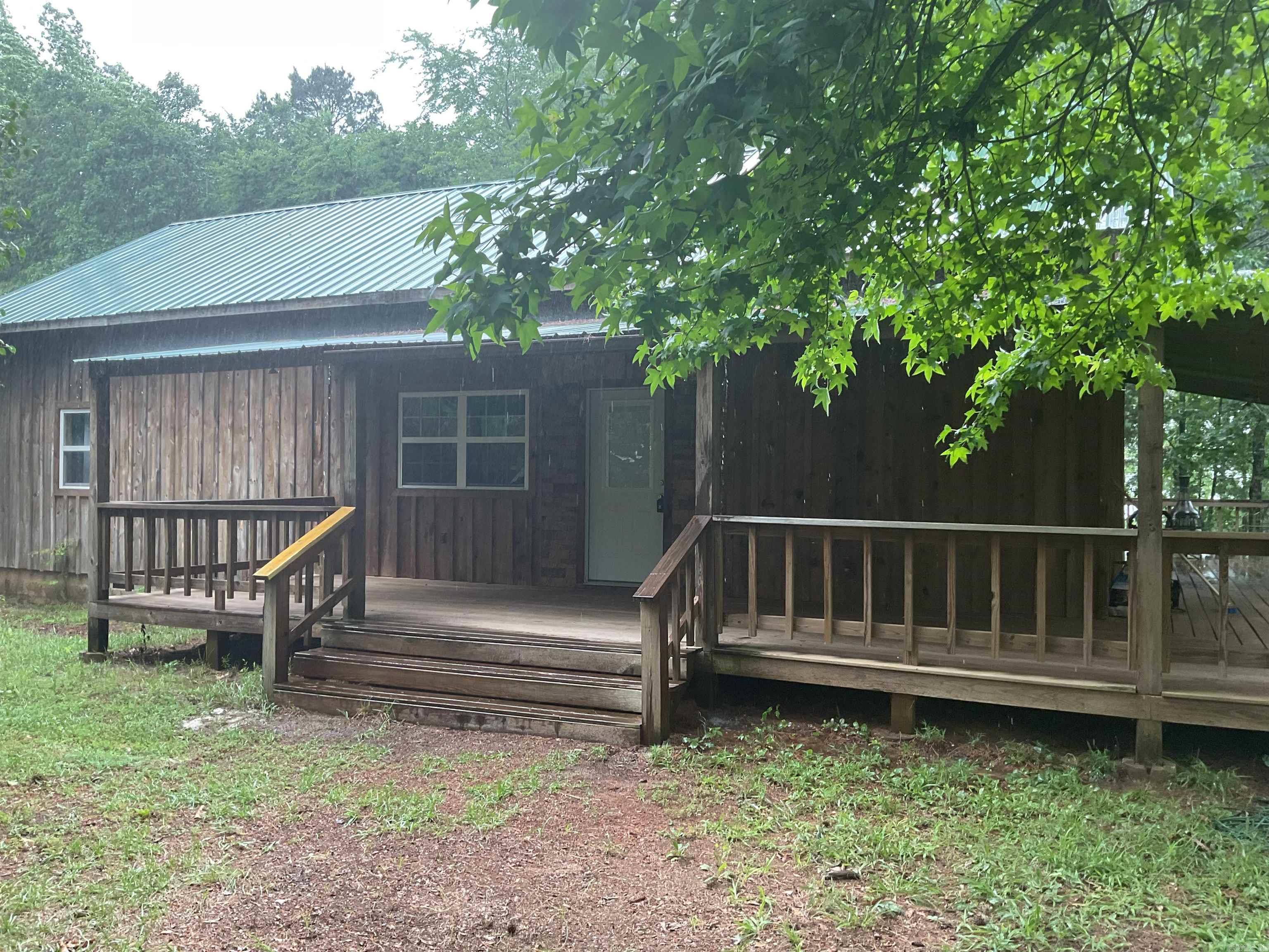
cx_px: 634
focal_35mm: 29
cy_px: 476
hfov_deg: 61.7
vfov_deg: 48.2
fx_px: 1063
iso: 40
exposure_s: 1/60
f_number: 1.8
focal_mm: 3
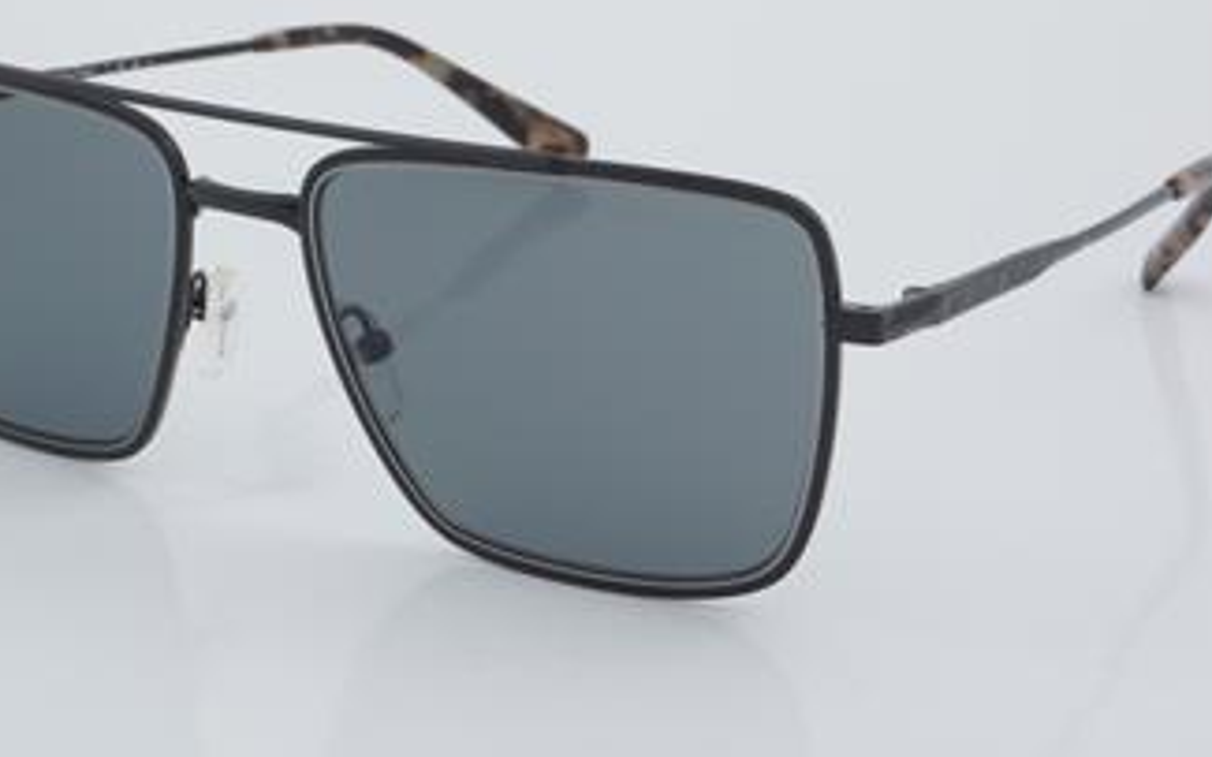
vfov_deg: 13.9
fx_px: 3104
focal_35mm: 94
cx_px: 522
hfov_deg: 22.1
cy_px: 310
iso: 100
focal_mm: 50
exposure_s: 1/4
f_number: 32
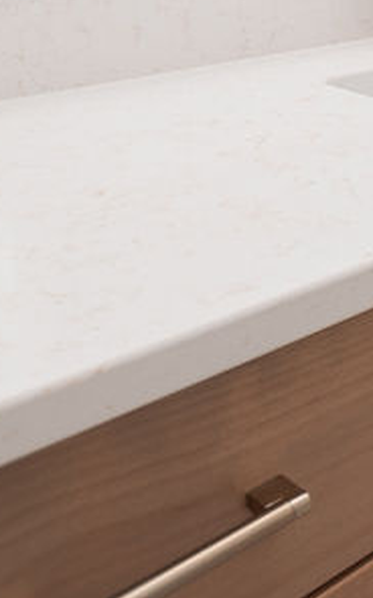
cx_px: 651
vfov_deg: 33.4
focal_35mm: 54
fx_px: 880
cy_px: -38
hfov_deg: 19.0
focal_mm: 10
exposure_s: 1/200
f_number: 4
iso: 100
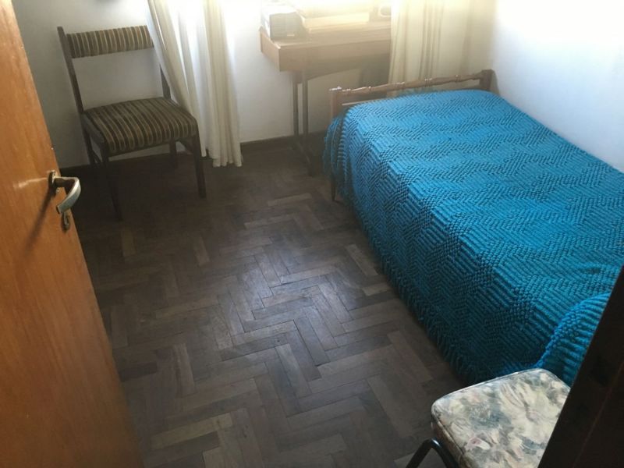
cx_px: 312
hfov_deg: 61.7
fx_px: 523
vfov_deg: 48.2
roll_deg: -0.1
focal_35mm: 29
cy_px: 234
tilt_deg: -33.9
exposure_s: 1/33
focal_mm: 4.15
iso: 200
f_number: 2.2
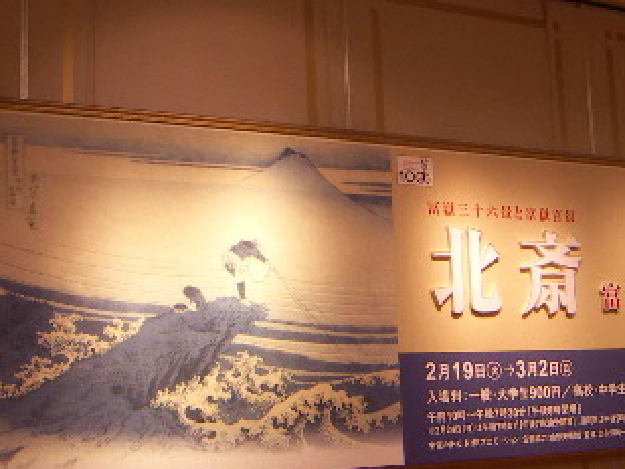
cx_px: 375
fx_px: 1246
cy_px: 255
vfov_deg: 21.3
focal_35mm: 69
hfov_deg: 28.1
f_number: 2.8
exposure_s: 1/50
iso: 50
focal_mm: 5.3
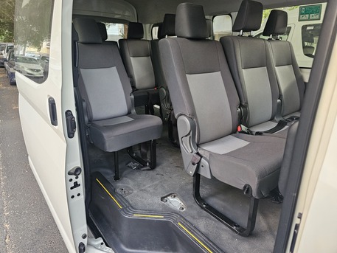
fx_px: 224
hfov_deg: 73.9
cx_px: 168
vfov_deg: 58.9
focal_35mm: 23
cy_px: 126
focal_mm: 6.3
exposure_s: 1/100
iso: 500
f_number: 1.7
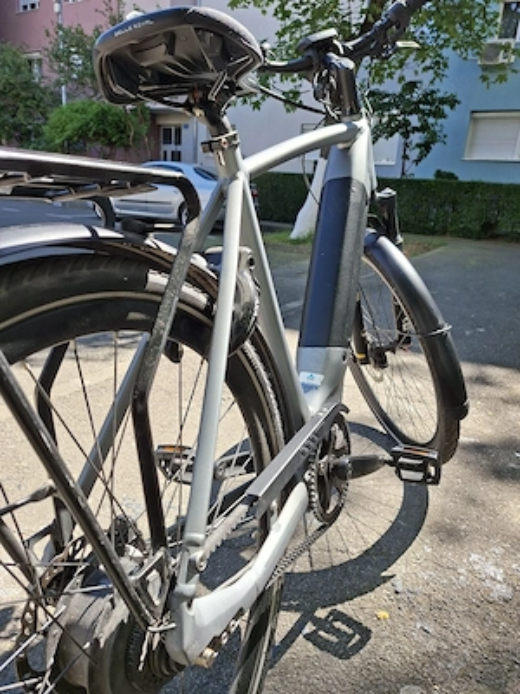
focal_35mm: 23
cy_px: 347
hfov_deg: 58.9
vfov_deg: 73.9
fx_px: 461
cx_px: 260
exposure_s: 1/667
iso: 50
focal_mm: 5.54
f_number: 1.8
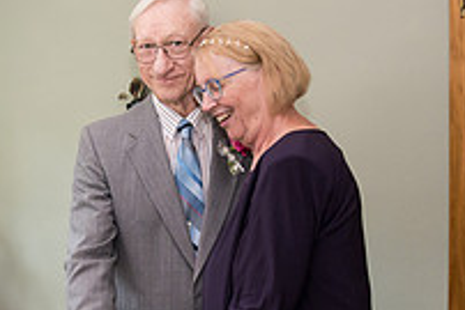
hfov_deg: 28.9
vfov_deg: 19.7
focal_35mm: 69
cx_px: 134
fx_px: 892
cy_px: 224
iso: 2500
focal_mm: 24
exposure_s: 1/320
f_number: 4
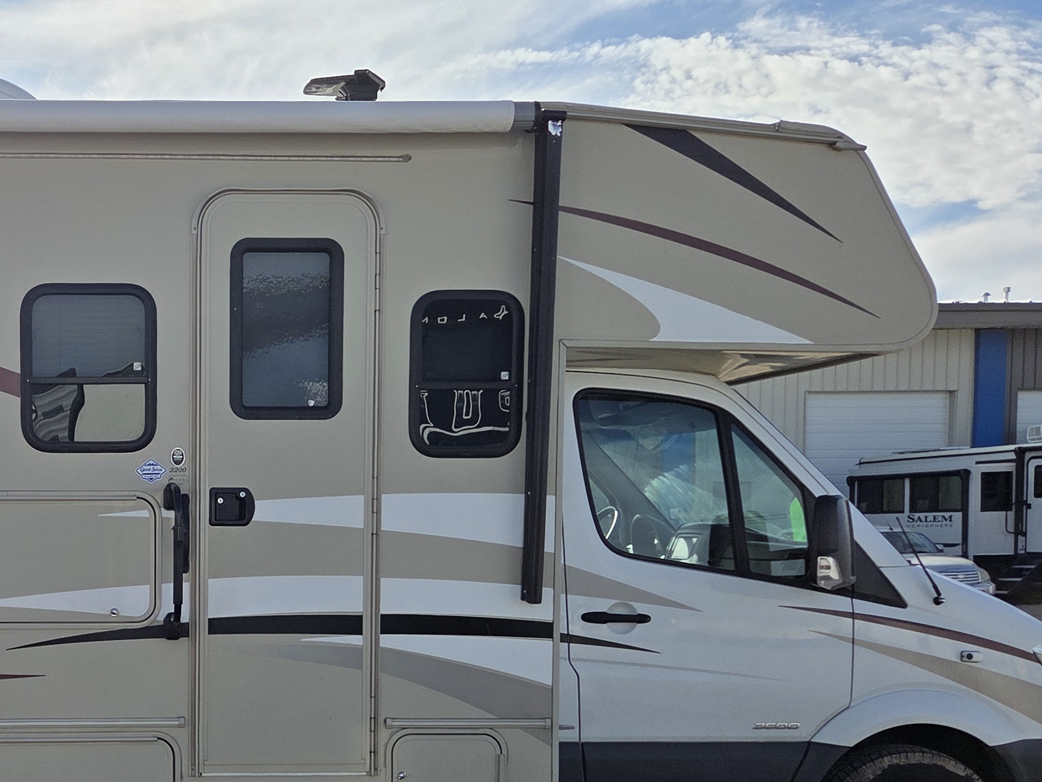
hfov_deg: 36.8
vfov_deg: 29.7
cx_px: 76
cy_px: 611
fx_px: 1445
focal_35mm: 48
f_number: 1.8
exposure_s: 1/7891
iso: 64
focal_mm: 5.4
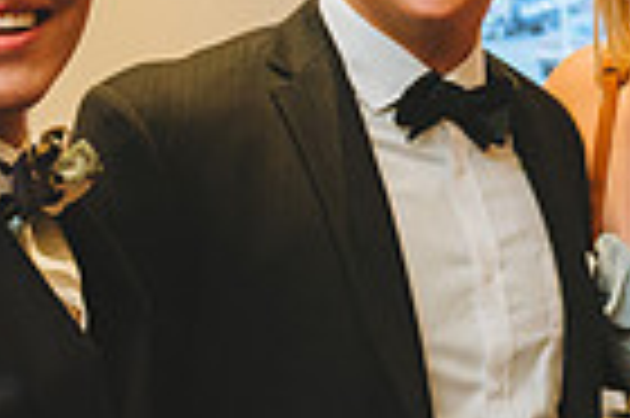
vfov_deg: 12.6
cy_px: 115
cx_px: 778
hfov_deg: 17.9
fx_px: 1888
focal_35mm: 108
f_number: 4
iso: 3200
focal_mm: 26
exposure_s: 1/160
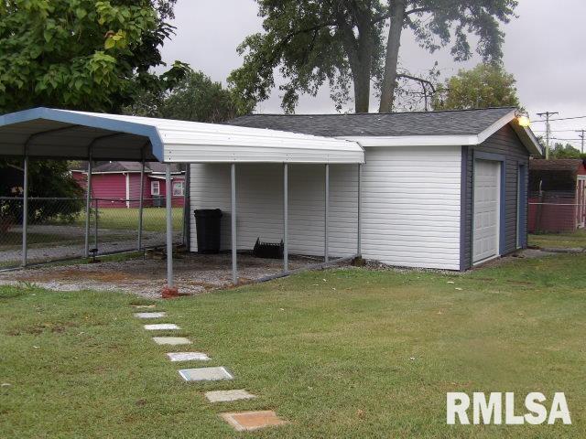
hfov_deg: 41.2
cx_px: 293
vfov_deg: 31.5
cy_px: 220
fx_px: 779
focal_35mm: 46
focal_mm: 8.2
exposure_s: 1/143
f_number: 3.8
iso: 100
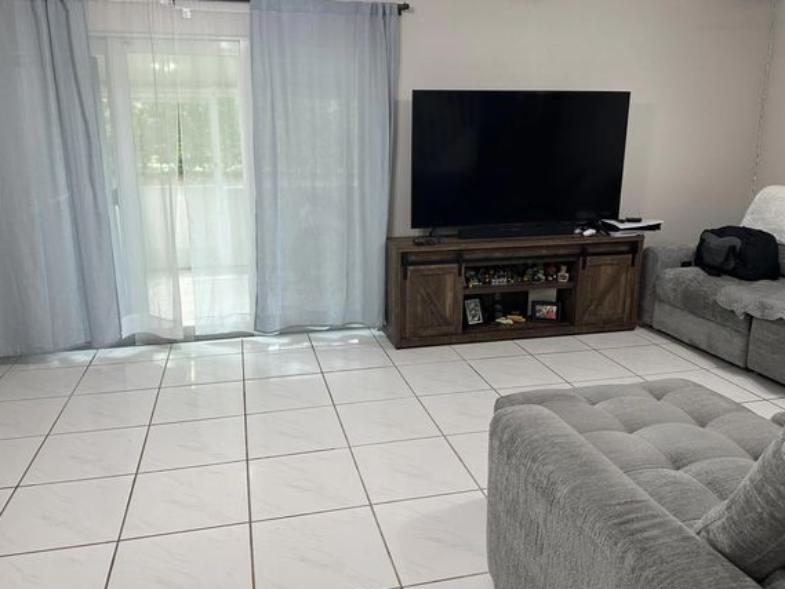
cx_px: 381
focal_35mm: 27
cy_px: 265
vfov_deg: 51.3
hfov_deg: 65.3
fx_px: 612
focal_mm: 6.86
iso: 200
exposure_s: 1/120
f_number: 1.78
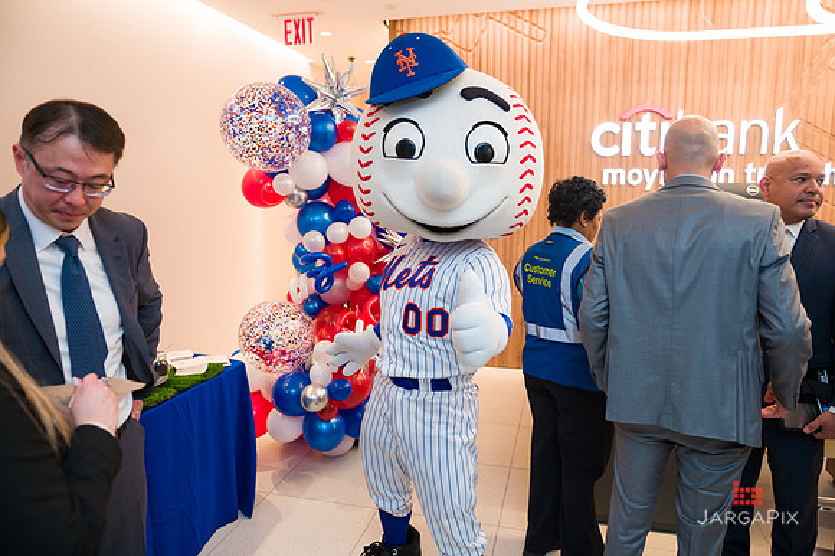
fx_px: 556
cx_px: 418
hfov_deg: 73.8
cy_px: 278
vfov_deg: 53.1
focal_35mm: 24
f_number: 4
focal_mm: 24
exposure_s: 1/200
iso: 400
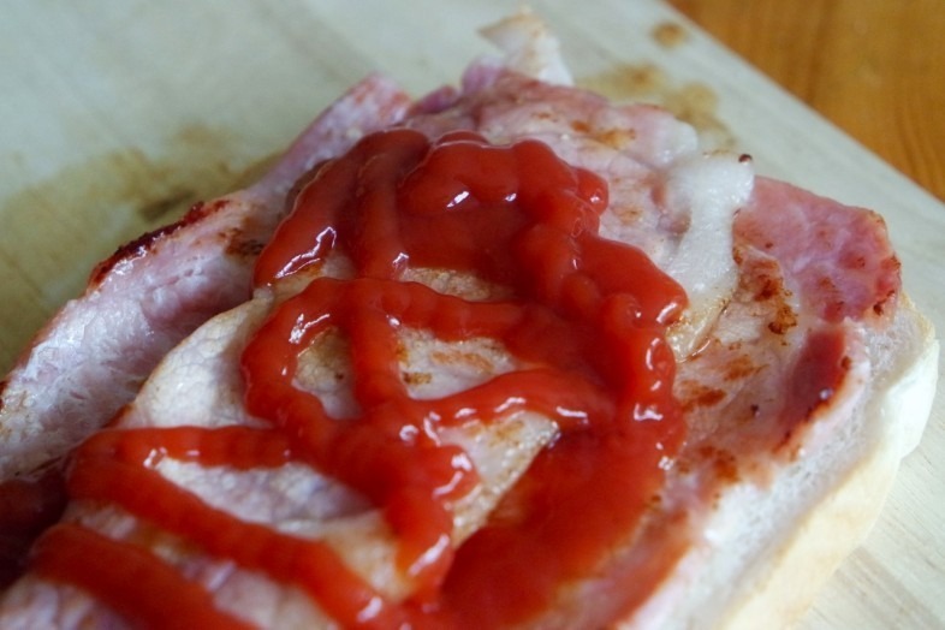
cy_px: 315
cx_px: 472
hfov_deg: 26.3
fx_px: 2021
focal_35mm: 77
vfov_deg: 17.7
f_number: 5.6
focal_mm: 50
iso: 3200
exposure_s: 1/80
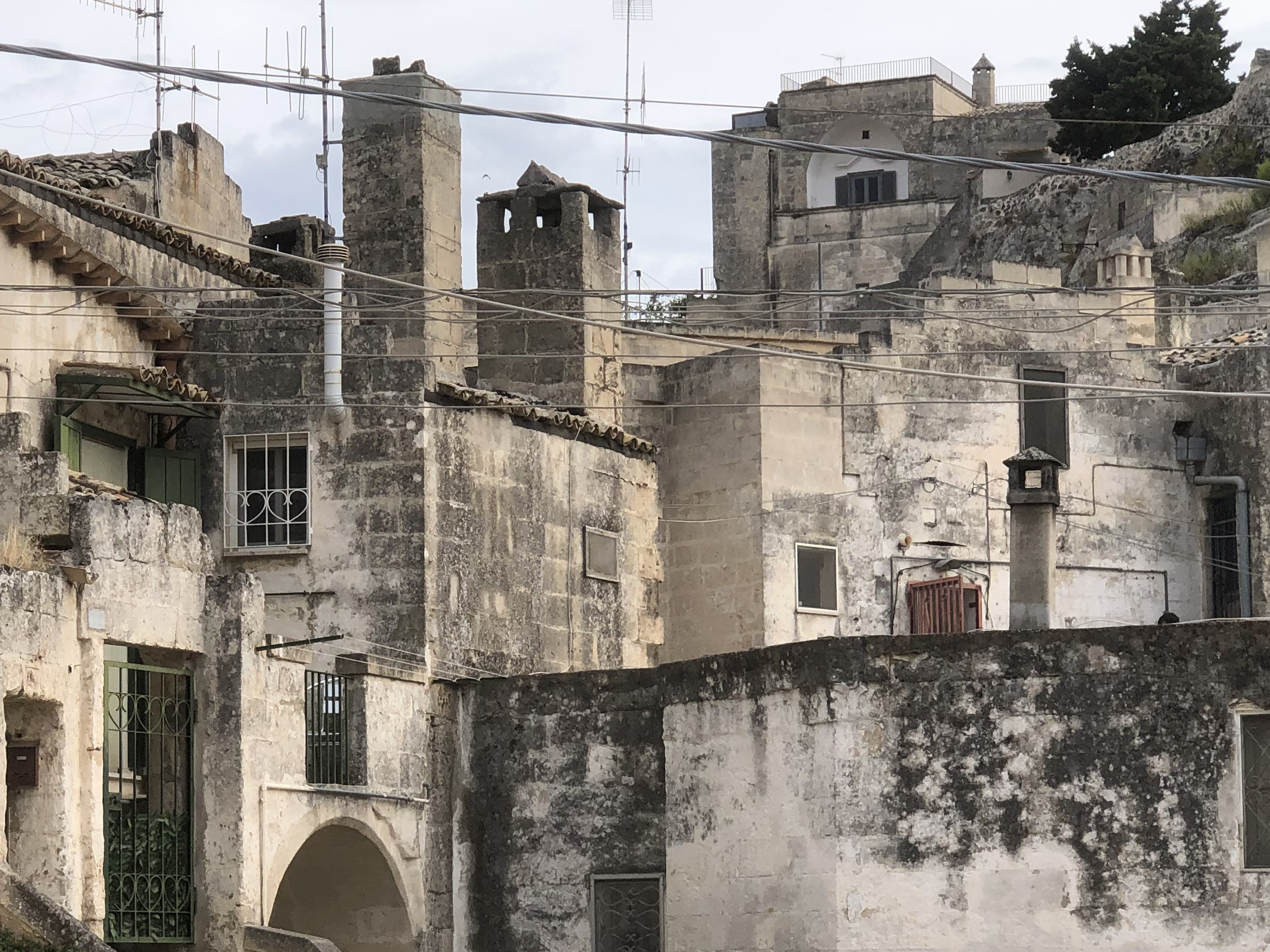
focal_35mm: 98
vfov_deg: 15.0
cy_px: 701
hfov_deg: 20.0
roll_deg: +1.2
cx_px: 452
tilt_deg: +3.8
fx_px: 3596
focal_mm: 6
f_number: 2.4
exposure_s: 1/437
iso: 16
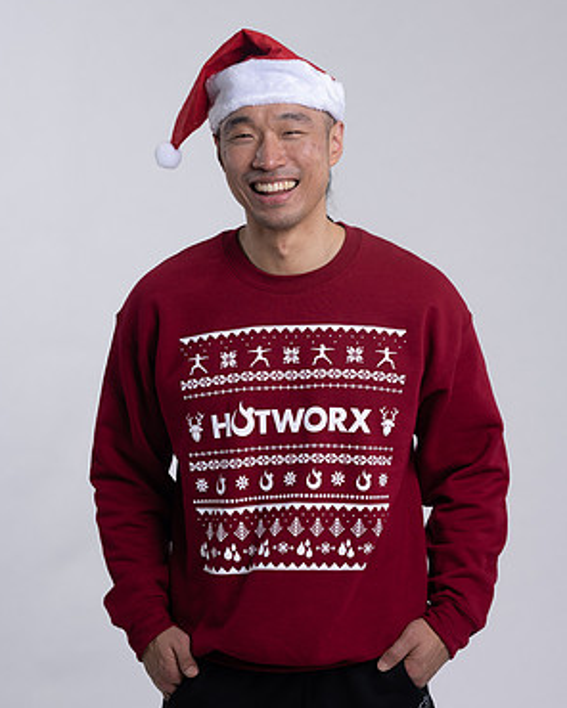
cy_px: 327
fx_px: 2035
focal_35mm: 97
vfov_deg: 19.8
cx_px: 282
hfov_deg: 15.9
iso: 125
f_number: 4
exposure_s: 1/125
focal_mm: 85
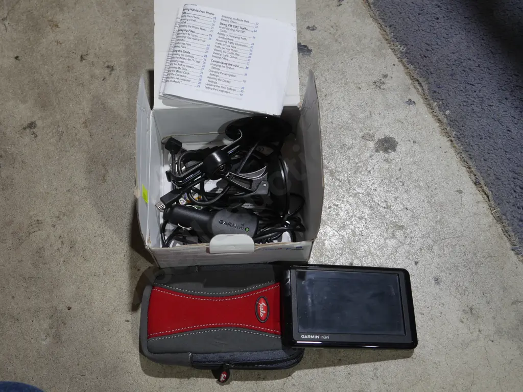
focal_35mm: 40
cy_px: 196
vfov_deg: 36.0
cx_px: 262
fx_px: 604
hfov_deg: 46.8
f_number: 4.5
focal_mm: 20
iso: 250
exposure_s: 1/60
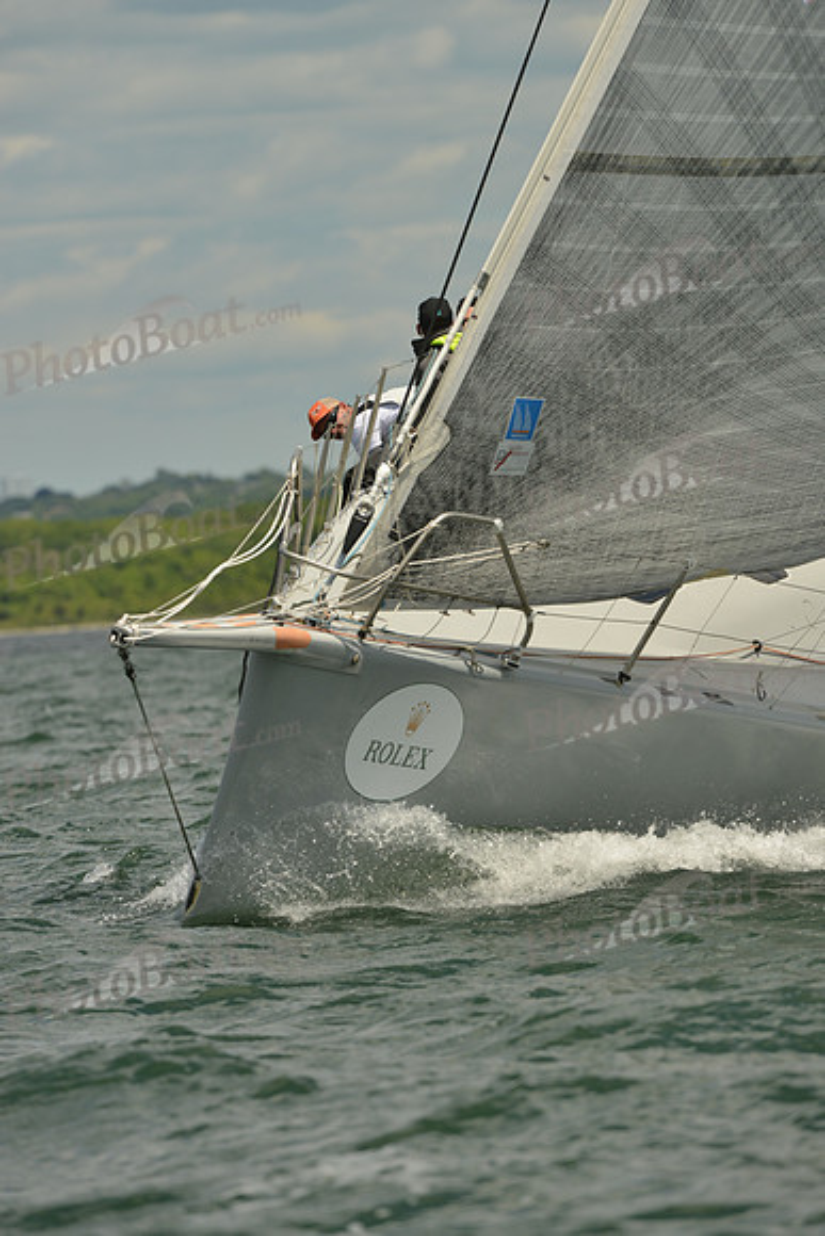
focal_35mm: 400
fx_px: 13741
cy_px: 618
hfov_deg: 3.4
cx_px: 412
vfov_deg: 5.2
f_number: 8
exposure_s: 1/800
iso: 200
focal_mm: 400
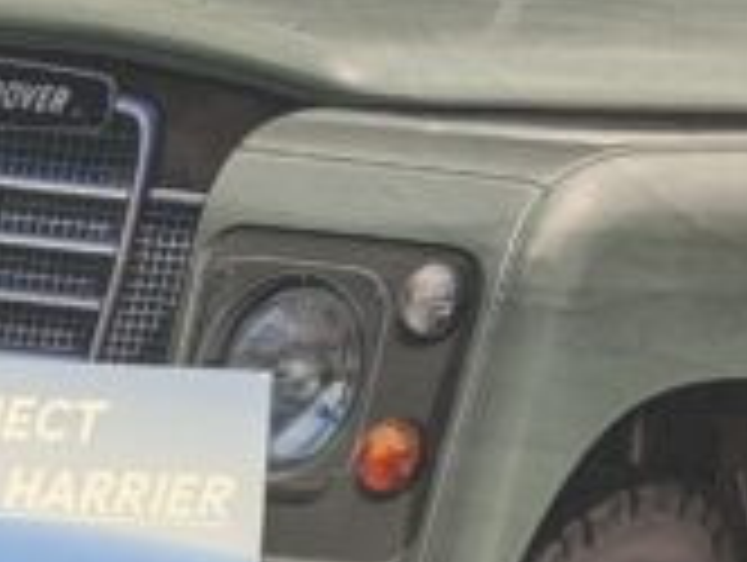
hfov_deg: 12.0
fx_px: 3198
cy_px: 1720
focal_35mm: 148
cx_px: -693
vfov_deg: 8.4
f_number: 1.68
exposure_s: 1/63.8
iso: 93
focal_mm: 6.9
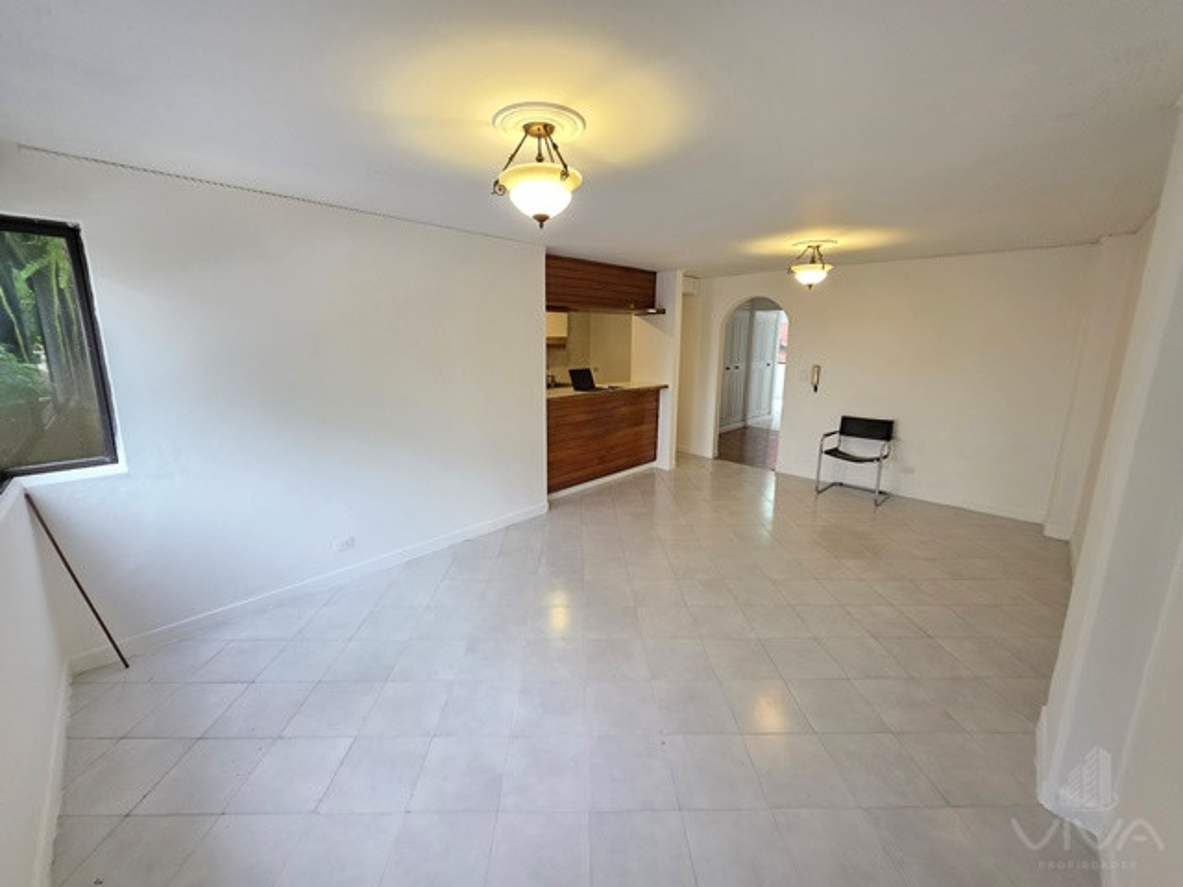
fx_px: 444
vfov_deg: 89.9
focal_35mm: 13
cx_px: 592
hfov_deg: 106.2
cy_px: 444
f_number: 1.9
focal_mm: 2.2
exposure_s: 1/60
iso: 400
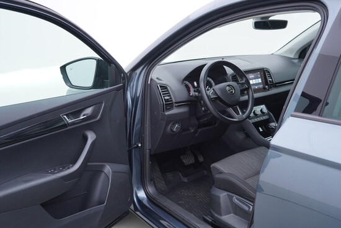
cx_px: 170
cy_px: 114
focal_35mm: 36
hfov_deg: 53.1
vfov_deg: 36.9
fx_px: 341
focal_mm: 24
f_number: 3.2
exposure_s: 1/50
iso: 125
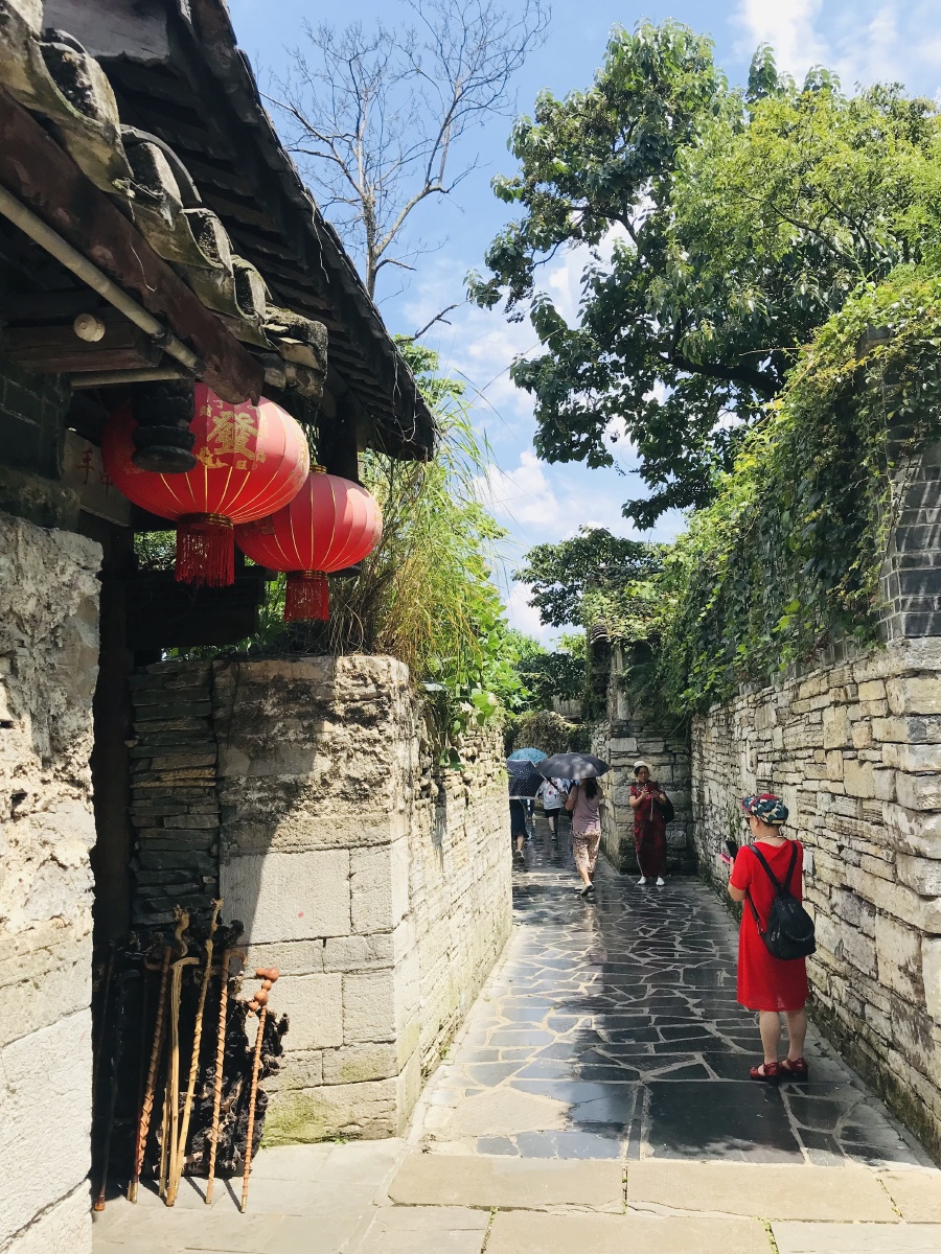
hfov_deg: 49.7
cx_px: 470
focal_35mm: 28
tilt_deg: +7.8
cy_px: 627
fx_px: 1015
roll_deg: +1.6
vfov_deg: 63.4
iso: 20
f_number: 1.8
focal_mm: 3.99
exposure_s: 1/1473
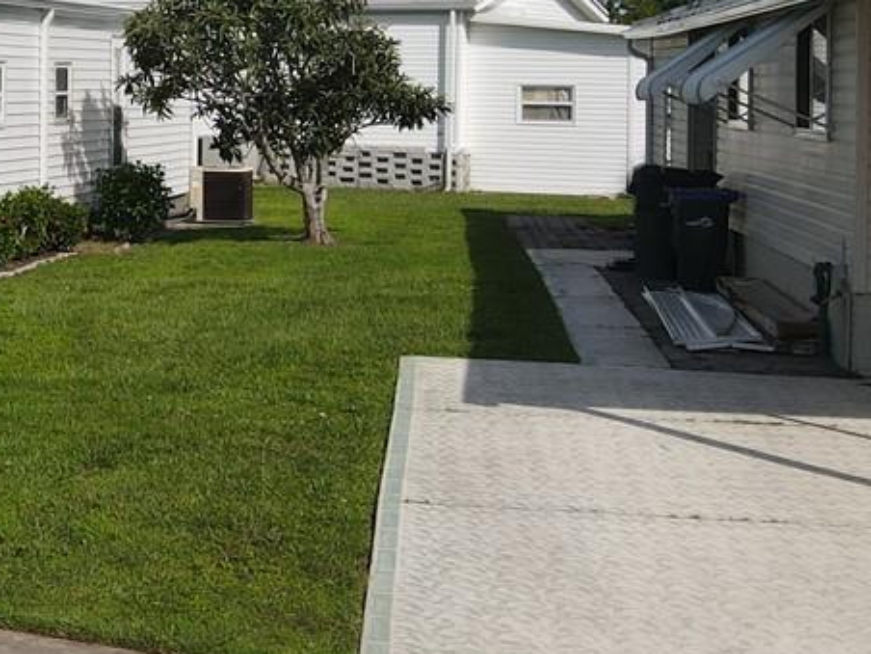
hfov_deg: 20.5
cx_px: -331
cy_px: 15
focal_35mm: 85
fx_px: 2139
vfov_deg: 17.0
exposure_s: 1/1000
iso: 100
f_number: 2.8
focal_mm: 4.5
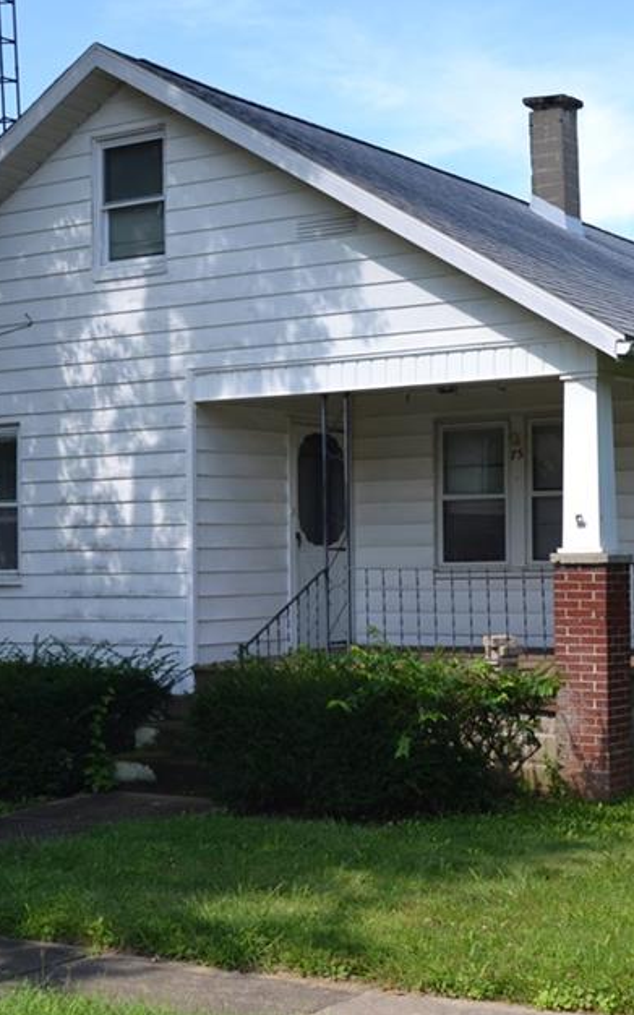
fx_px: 1660
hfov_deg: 21.6
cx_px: 378
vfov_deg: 34.0
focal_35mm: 60
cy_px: 495
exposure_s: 1/160
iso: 100
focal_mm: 24
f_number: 6.3
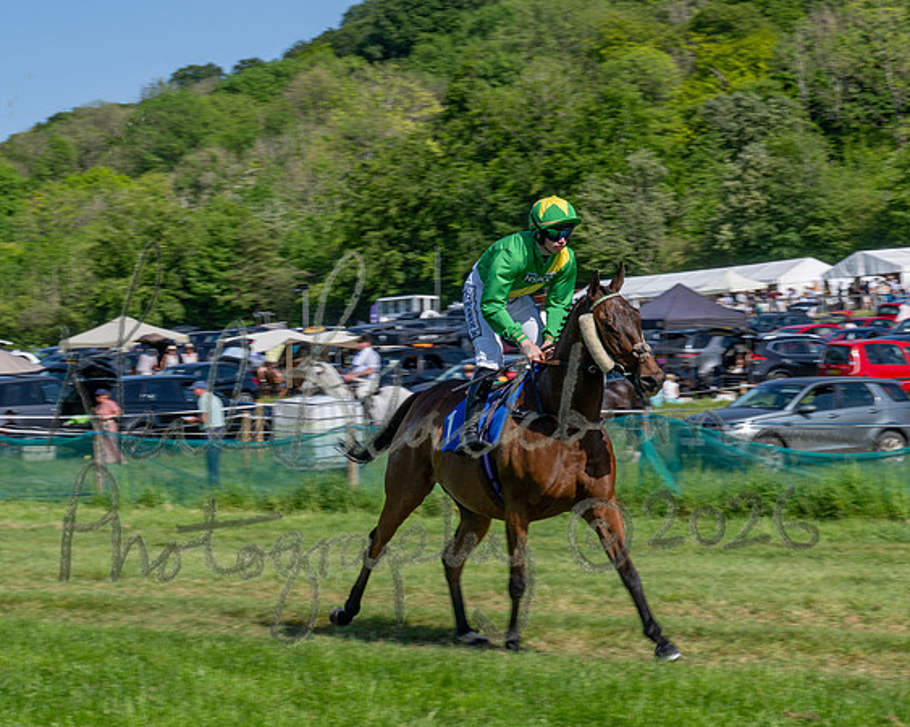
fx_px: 3185
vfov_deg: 13.0
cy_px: 364
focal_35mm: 118
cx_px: 455
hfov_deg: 16.3
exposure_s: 1/160
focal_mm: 70
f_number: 14
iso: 160
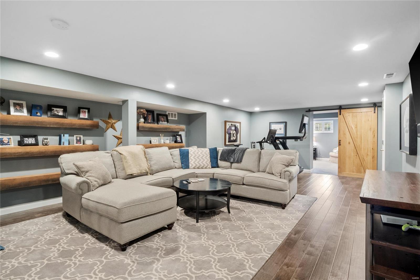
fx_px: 210
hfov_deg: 90.0
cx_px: 210
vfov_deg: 67.4
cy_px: 140
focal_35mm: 18
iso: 400
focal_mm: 9
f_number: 8
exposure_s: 1
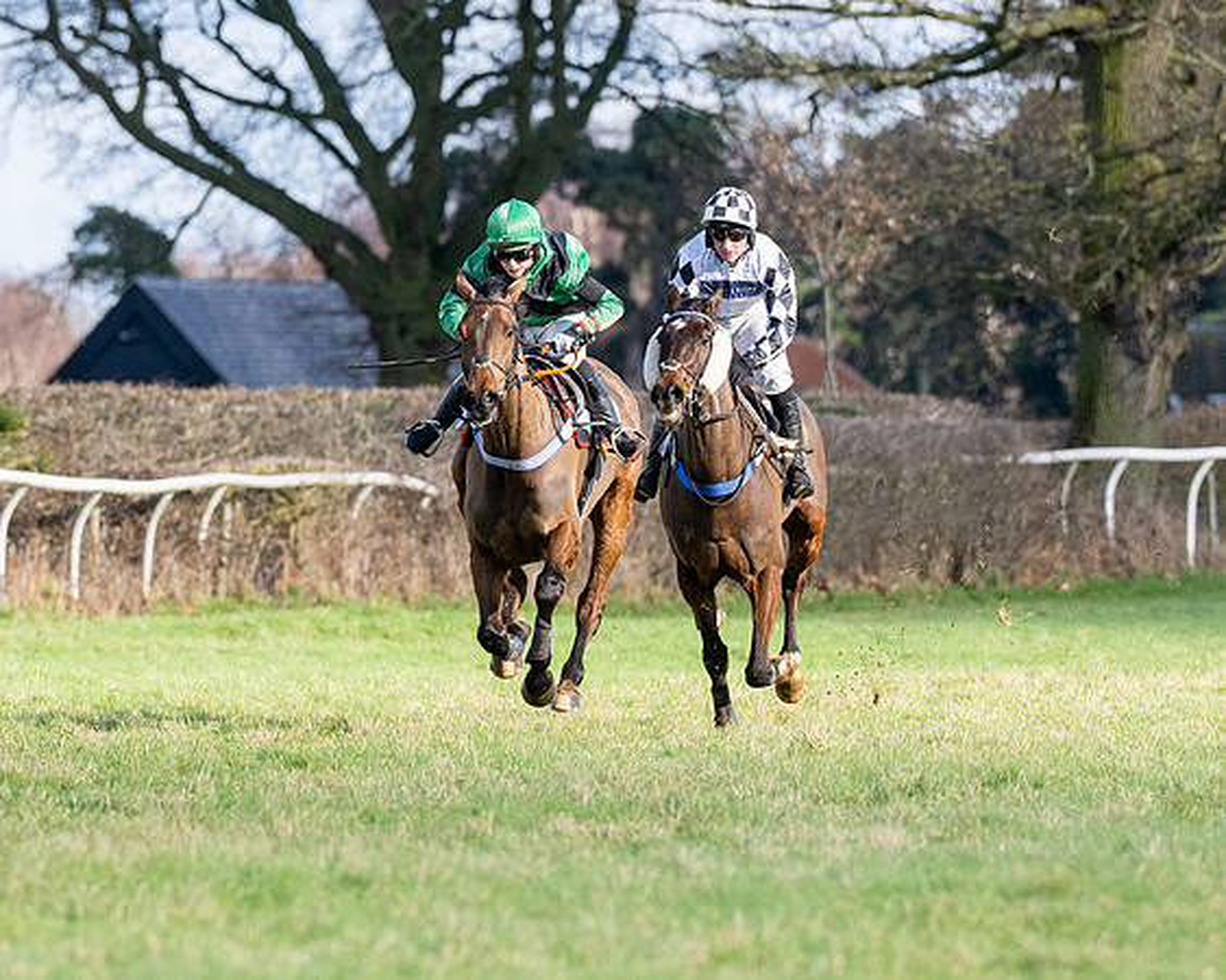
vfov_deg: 2.9
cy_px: 555
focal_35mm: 529
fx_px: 19188
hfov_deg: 3.7
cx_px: 518
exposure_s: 1/2500
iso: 400
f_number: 4
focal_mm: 200
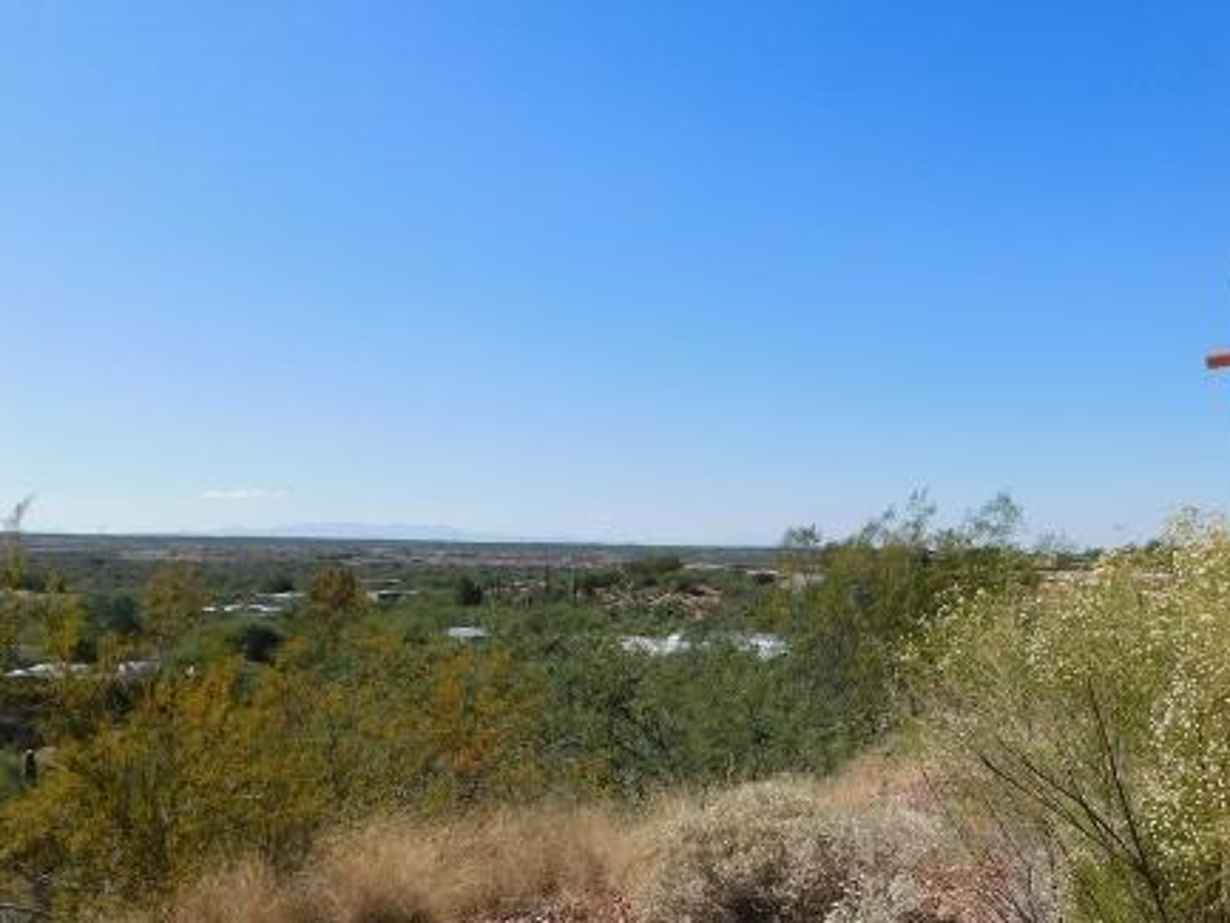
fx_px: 1208
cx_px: 793
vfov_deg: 41.4
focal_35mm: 34
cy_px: 591
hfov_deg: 53.2
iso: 125
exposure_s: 1/640
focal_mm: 4
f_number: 6
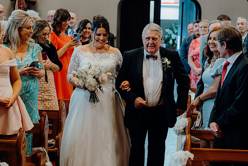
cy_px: 83
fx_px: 723
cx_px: 124
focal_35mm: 105
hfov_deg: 19.5
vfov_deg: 13.0
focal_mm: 70
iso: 2500
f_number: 3.2
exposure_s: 1/160
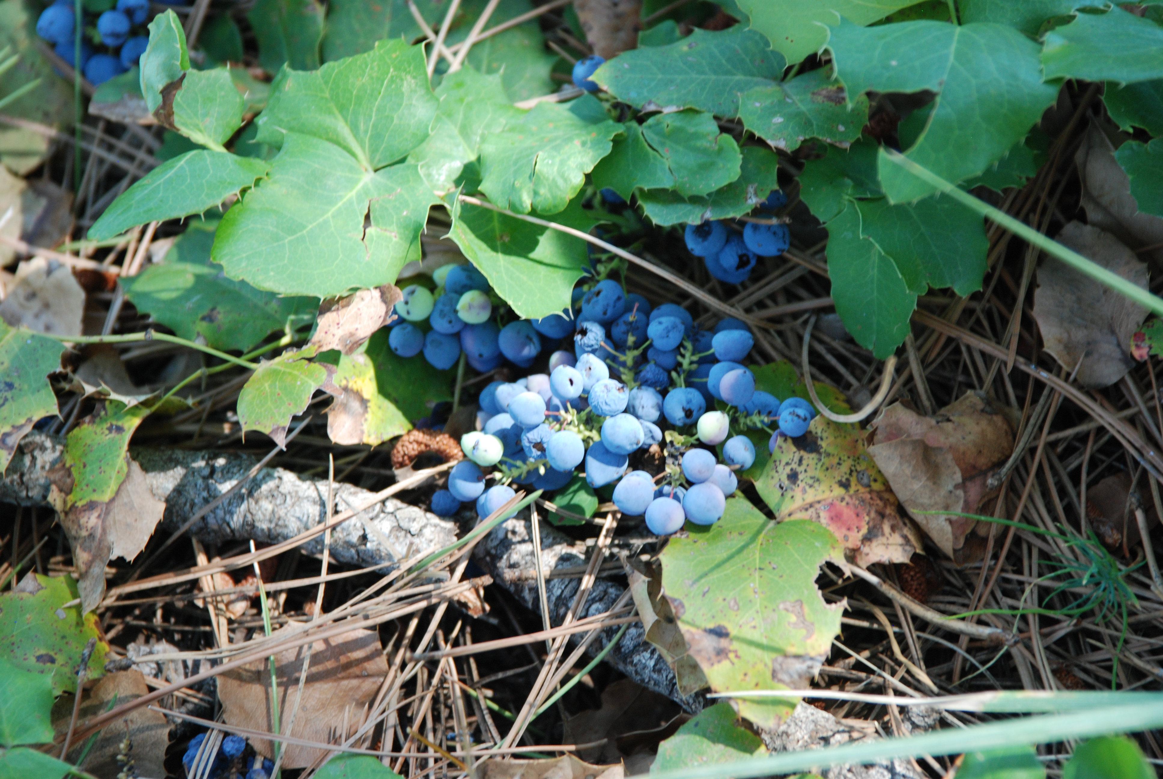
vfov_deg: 10.8
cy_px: 390
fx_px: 4124
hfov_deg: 16.1
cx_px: 582
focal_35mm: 128
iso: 400
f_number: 4.5
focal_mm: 85
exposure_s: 1/60
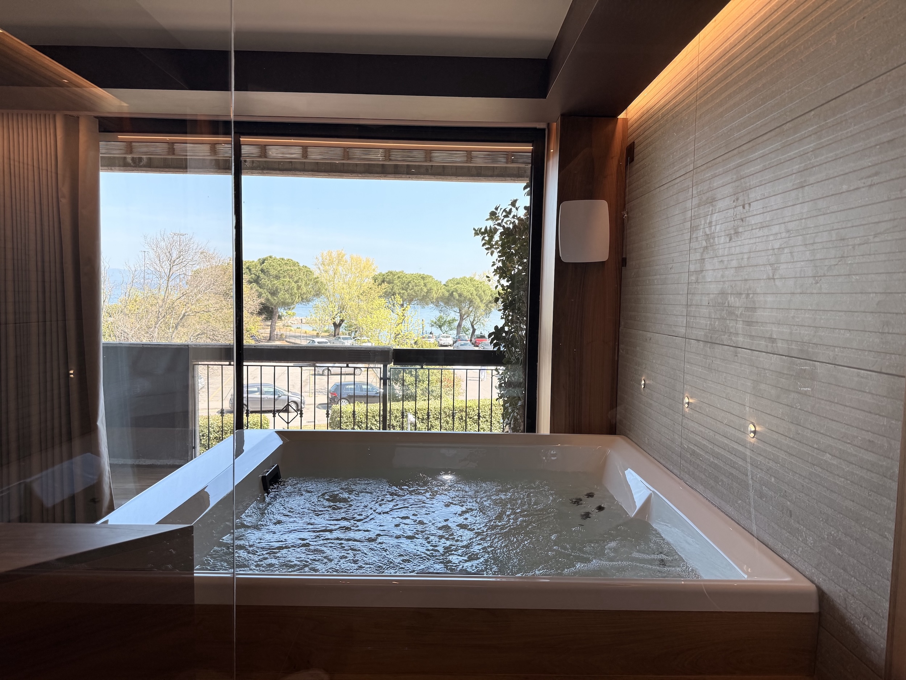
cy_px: 340
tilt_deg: -3.1
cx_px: 453
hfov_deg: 71.6
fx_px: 628
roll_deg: -1.4
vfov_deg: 56.8
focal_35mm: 24
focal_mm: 6.76
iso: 80
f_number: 1.78
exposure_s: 1/580
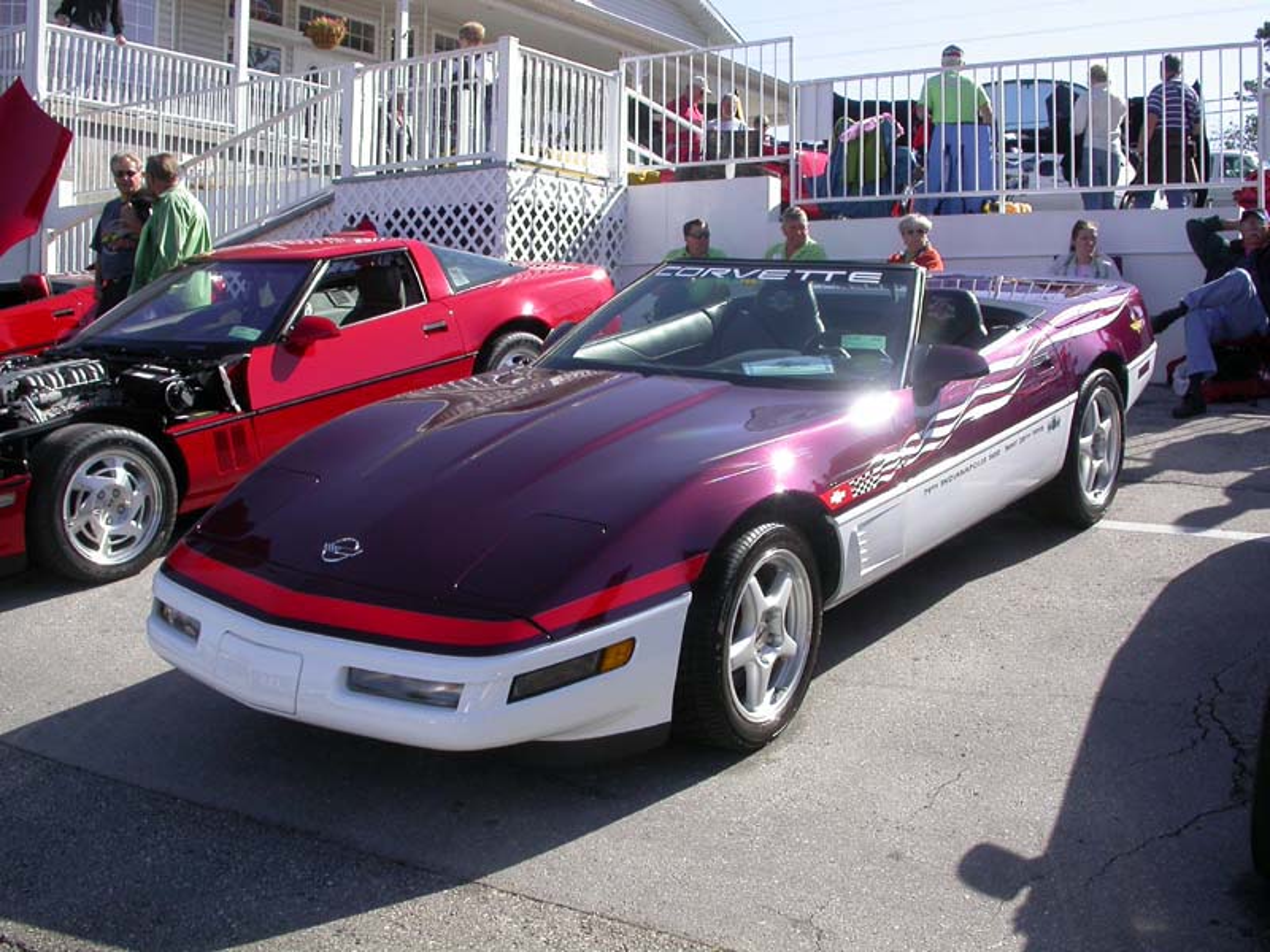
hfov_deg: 49.0
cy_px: 476
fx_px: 1394
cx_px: 635
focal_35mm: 38
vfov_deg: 37.7
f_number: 6.7
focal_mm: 7.85
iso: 100
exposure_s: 1/227
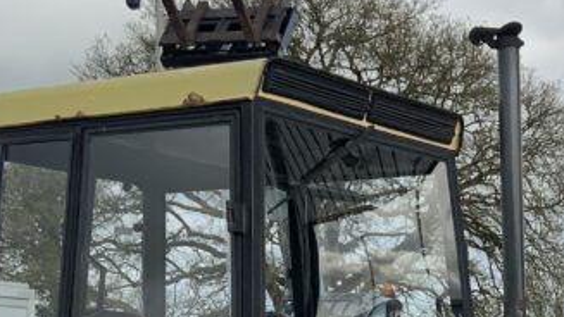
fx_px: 1481
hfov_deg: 21.1
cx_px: 509
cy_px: 491
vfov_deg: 11.7
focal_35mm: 99
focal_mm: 3
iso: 16
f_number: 1.8
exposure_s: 1/1490
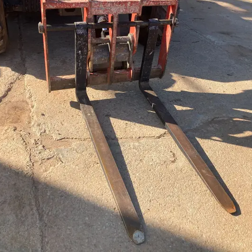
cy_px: 93
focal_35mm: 34
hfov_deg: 48.5
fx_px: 280
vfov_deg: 48.0
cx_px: 127
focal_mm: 3.99
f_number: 1.8
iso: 20
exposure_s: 1/883
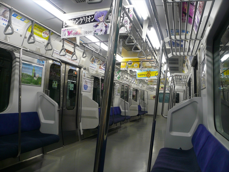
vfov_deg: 49.7
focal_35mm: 28
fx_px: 185
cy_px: 86
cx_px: 114
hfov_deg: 63.4
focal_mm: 4.6
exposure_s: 1/20
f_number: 2.8
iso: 100
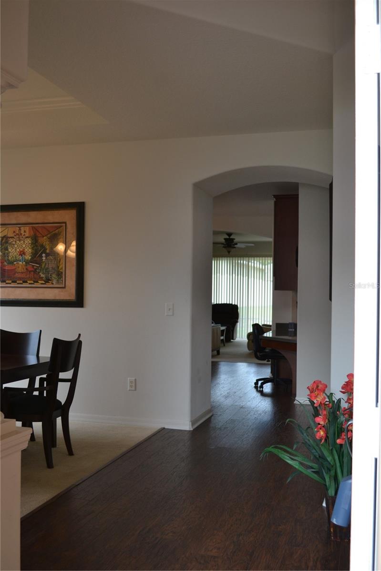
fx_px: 572
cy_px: 286
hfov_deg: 36.8
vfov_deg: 53.2
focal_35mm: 36
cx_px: 190
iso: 400
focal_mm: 24
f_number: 4.2
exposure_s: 1/80
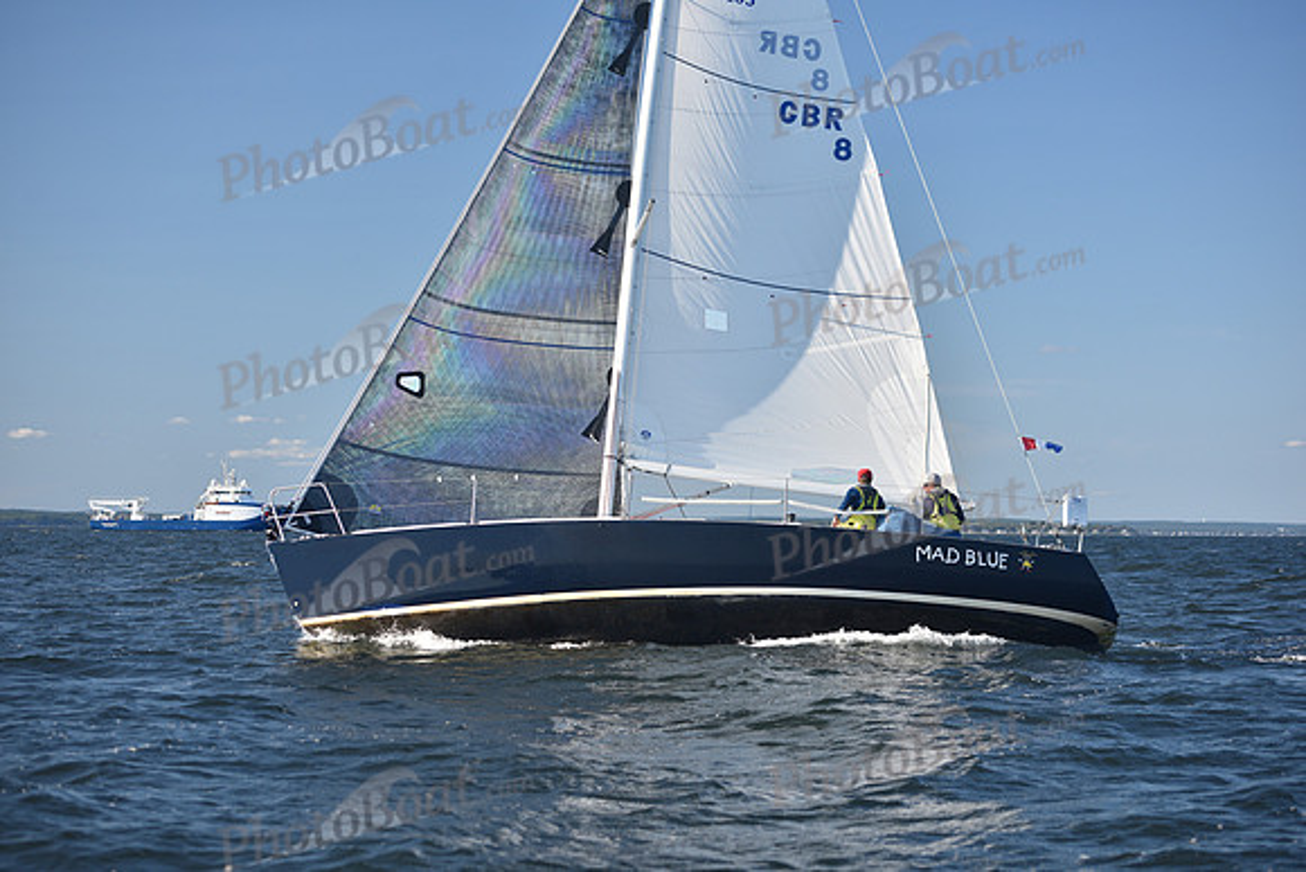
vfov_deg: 19.5
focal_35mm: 70
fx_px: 2540
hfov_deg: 28.8
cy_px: 436
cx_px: 653
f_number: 4
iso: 250
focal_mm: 70
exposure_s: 1/800
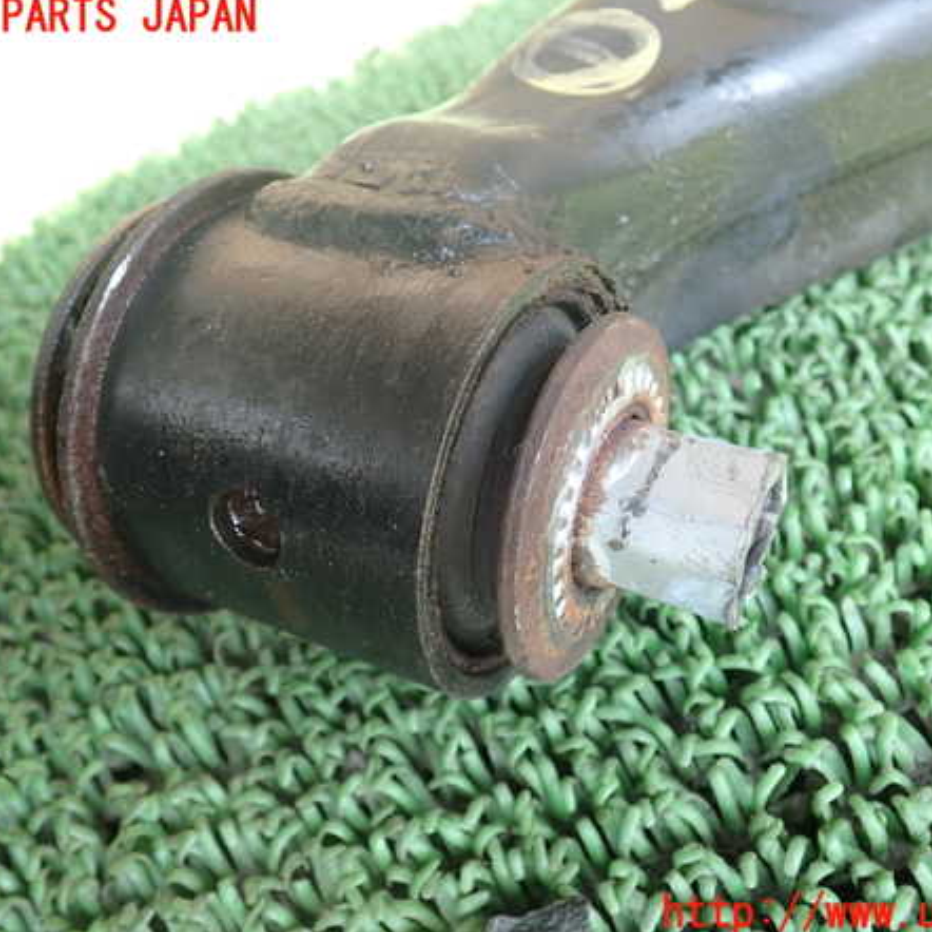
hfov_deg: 46.0
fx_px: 1097
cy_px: 466
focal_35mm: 36
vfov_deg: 46.0
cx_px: 506
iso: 200
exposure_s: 1/125
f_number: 2.3
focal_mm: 5.4
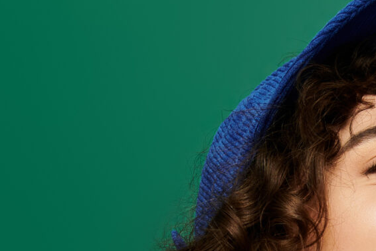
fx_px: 2362
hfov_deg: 8.9
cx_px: 499
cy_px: 337
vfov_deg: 6.0
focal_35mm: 226
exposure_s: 1/200
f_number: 6.3
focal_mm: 50
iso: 160
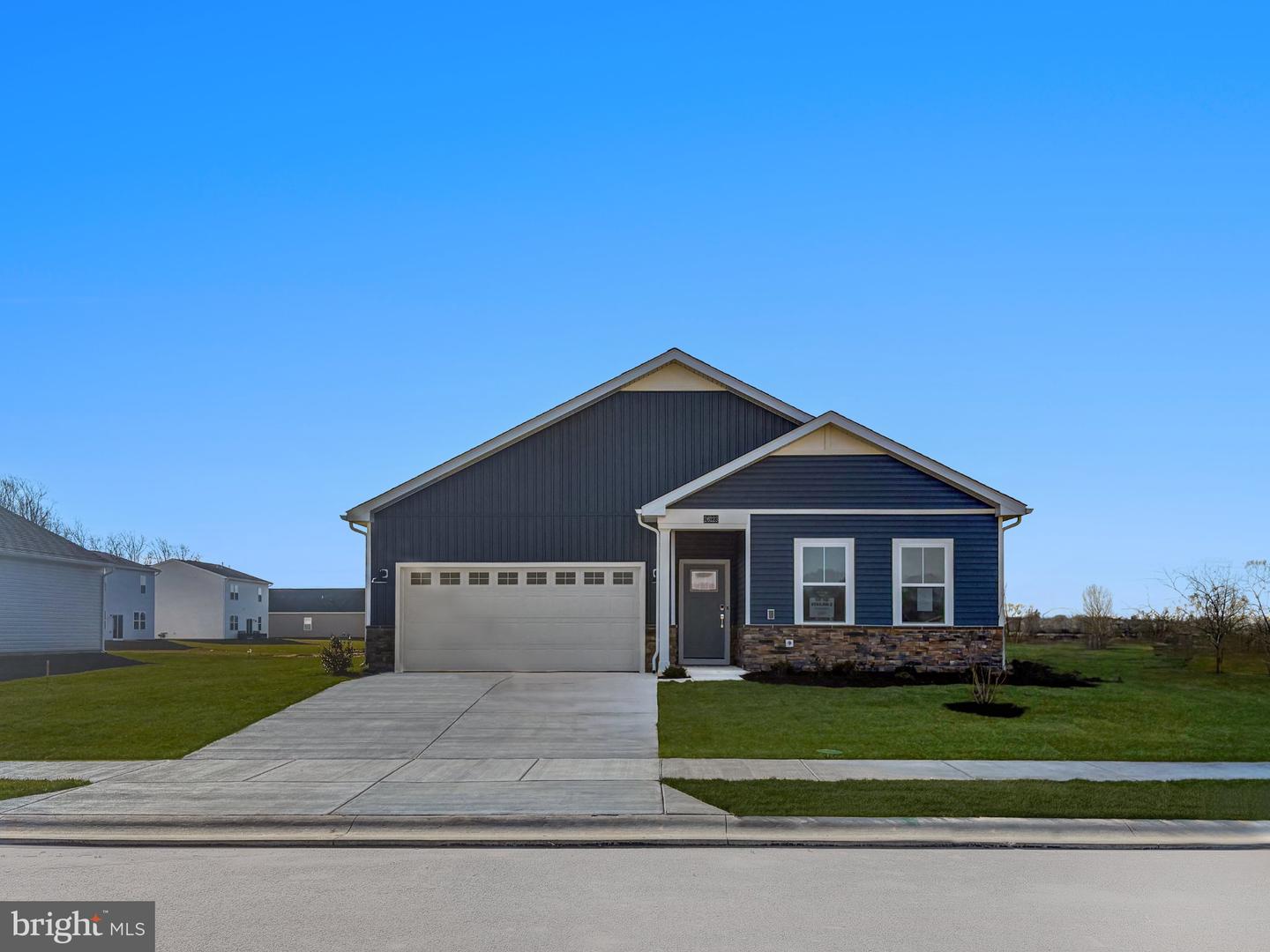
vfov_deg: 53.1
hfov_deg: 67.3
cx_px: 635
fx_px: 954
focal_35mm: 26
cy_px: 476
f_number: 1.6
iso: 50
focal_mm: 5.96
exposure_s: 1/8850
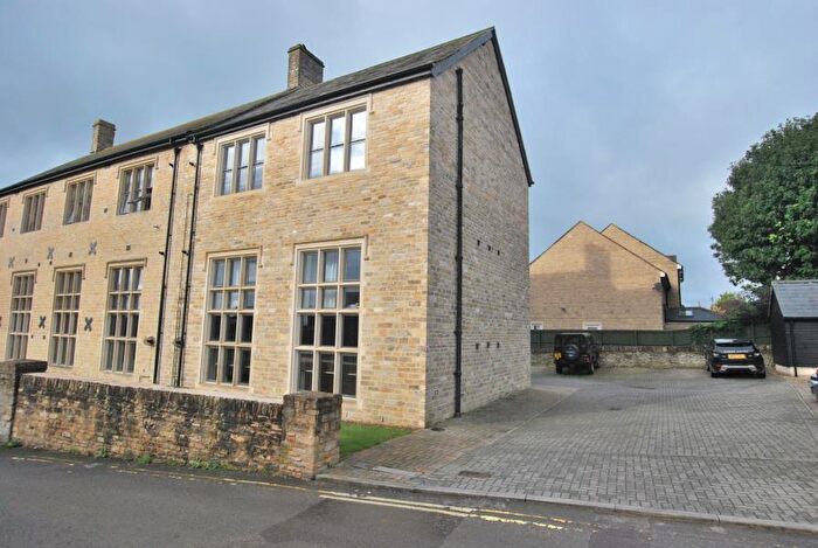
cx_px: 409
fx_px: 444
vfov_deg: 63.4
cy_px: 274
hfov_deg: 85.3
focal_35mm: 20
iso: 400
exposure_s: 1/1250
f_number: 5.6
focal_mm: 13
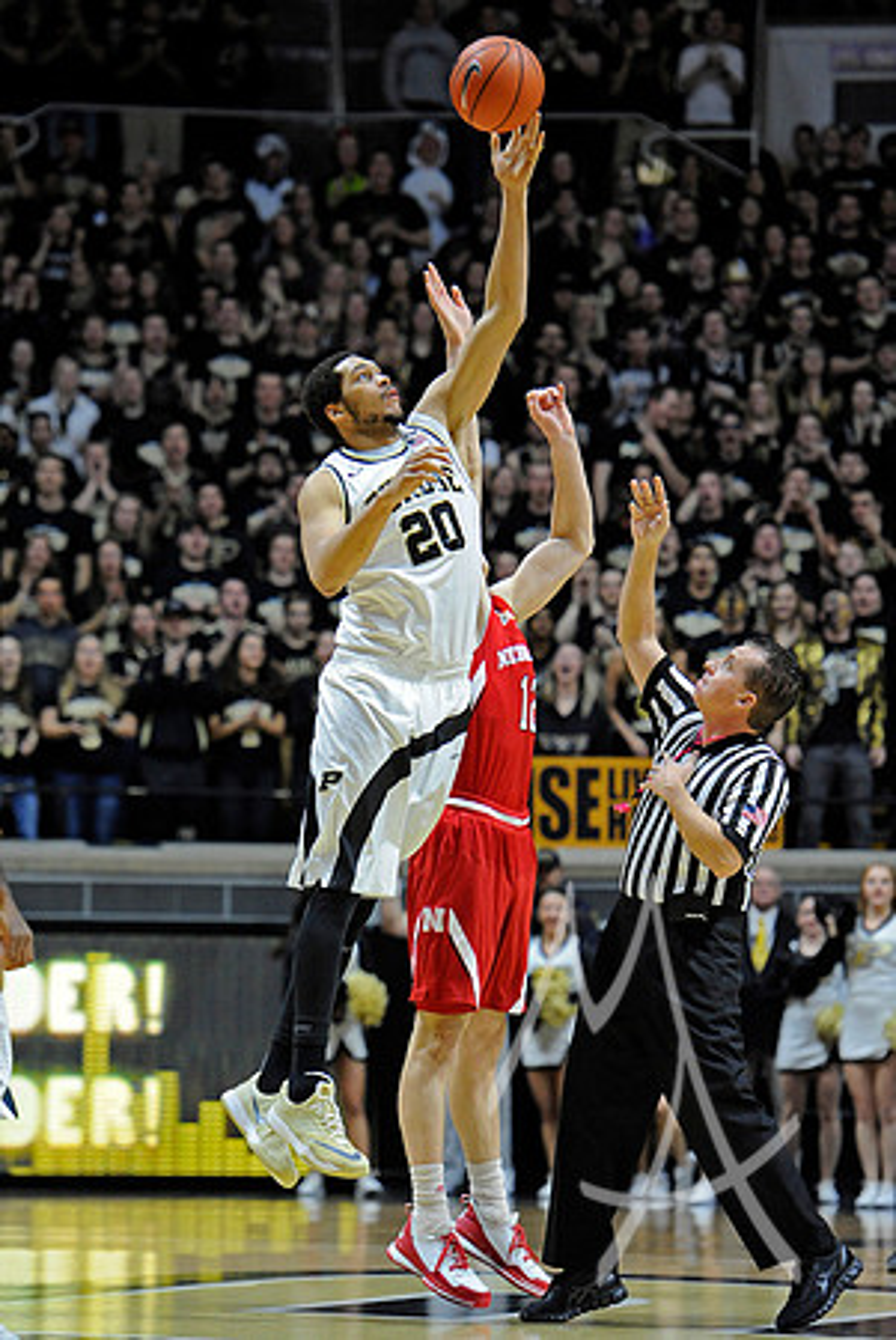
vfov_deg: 13.2
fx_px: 5773
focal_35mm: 155
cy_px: 670
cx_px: 448
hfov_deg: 8.9
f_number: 3.5
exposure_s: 1/1000
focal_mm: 155
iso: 4000
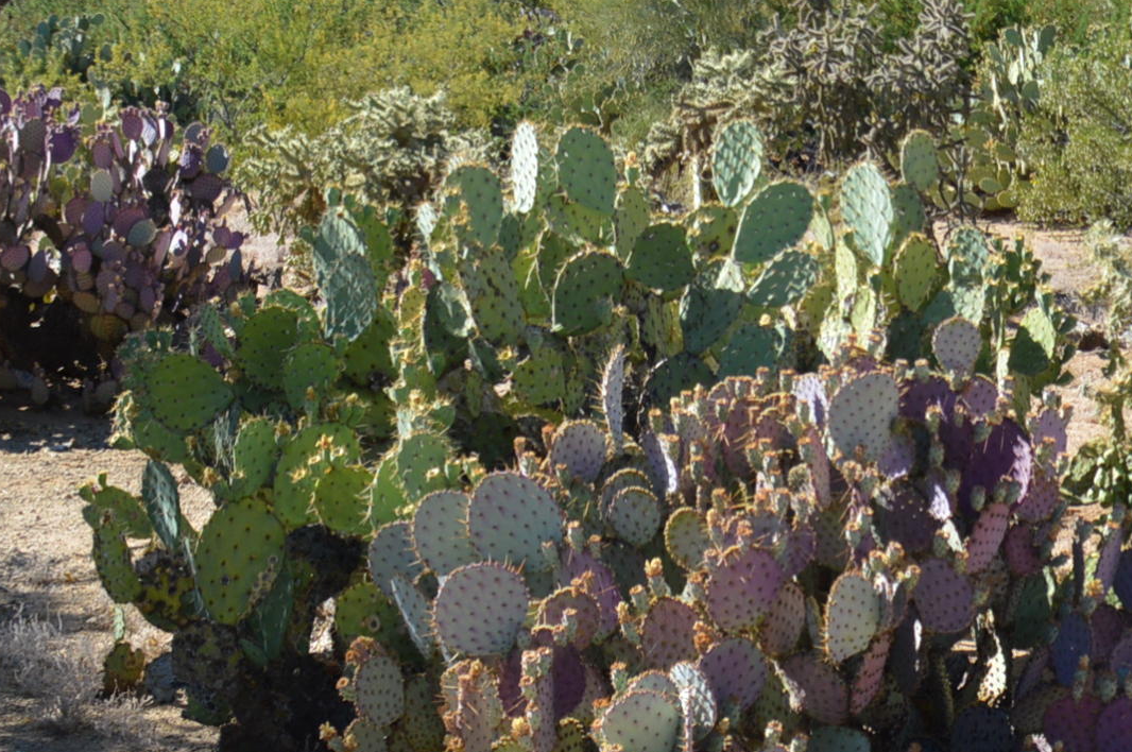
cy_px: -8
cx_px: 1023
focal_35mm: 76
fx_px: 2387
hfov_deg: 25.8
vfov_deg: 17.5
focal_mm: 18
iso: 100
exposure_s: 1/250
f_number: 8
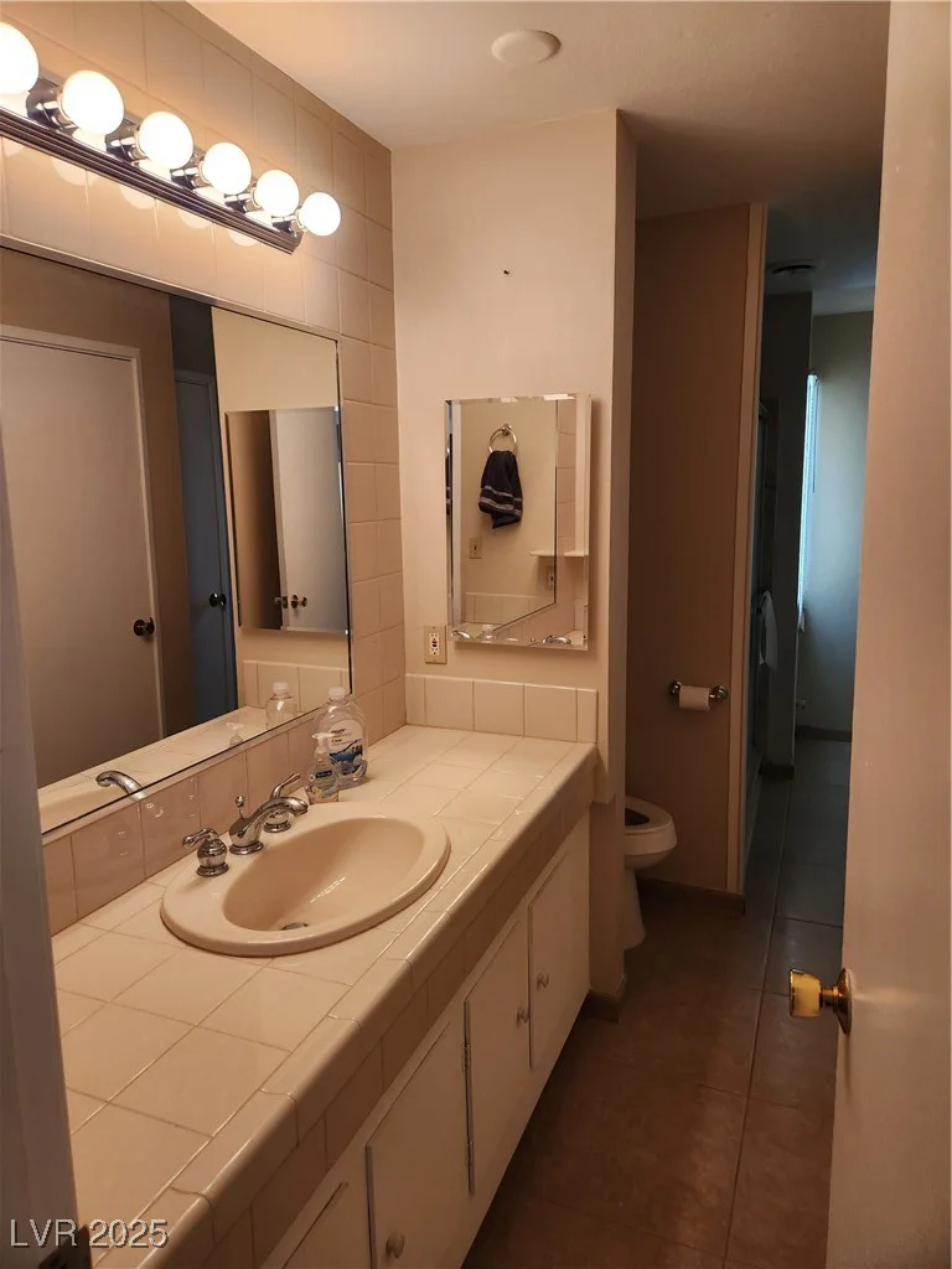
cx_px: 476
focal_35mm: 23
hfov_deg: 58.9
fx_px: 843
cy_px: 634
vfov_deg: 73.9
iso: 160
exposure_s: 1/120
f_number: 1.8
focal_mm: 5.4
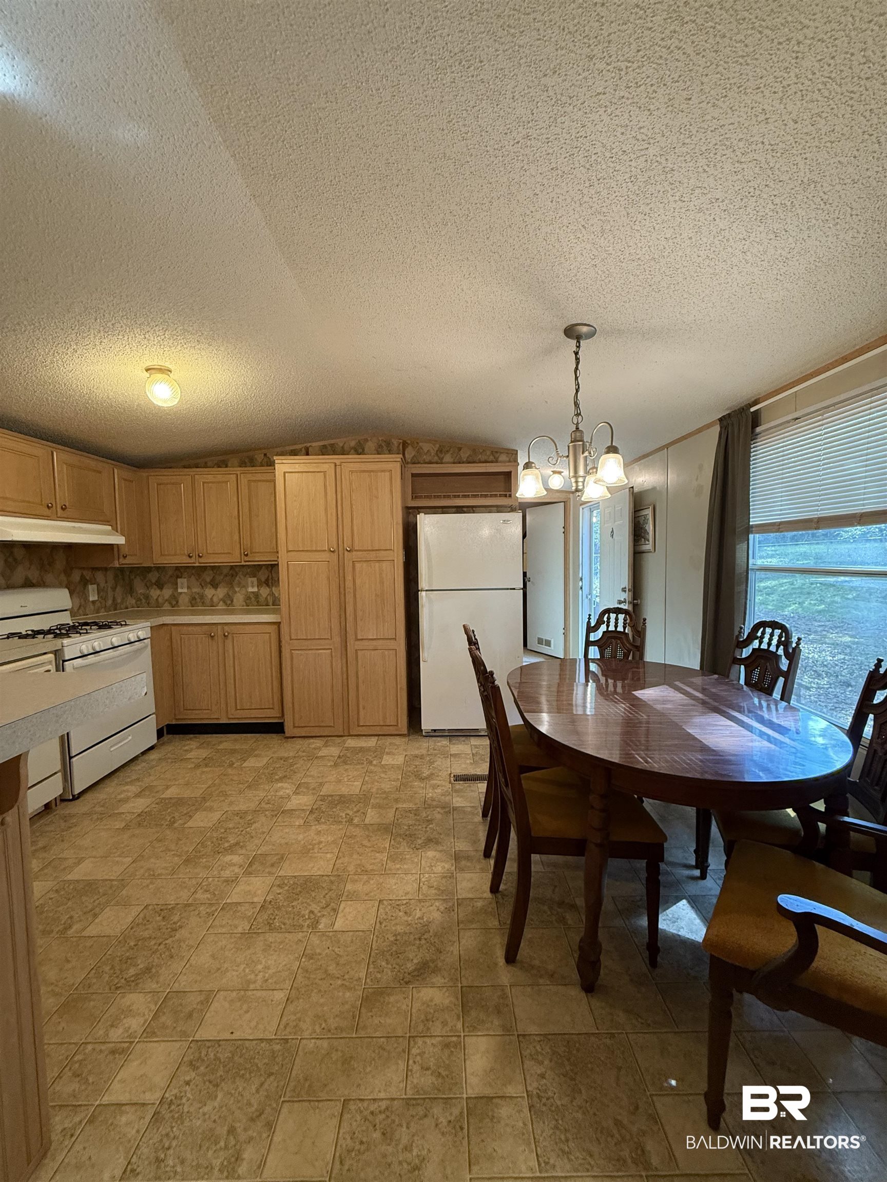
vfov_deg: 102.1
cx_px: 444
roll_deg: +0.4
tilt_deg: -3.0
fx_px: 478
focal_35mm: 14
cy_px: 591
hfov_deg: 85.7
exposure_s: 1/60
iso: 320
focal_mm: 2.22
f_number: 2.2
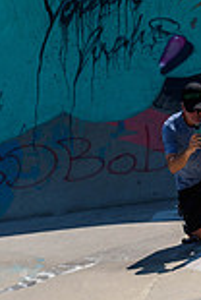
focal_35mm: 304
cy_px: 168
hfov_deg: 4.5
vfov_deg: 6.8
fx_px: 2535
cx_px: 257
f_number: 7.1
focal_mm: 70
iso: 200
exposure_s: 1/800
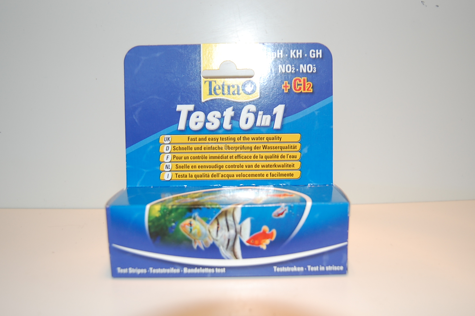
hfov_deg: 57.2
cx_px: 227
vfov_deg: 39.9
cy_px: 149
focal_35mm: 33
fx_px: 435
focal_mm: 20
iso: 220
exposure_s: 1/60
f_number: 3.8
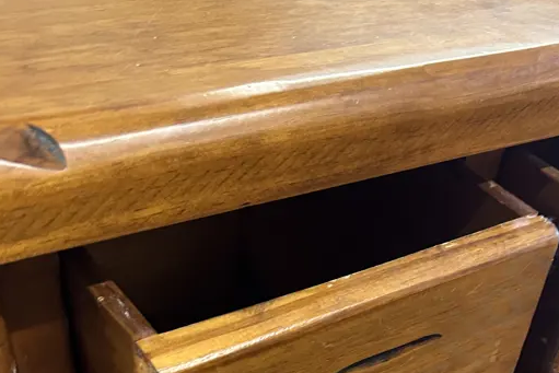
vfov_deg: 23.5
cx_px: 357
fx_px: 777
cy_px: 498
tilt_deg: -46.9
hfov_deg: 39.3
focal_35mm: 50
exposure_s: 1/50
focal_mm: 6.86
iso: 500
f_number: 1.78
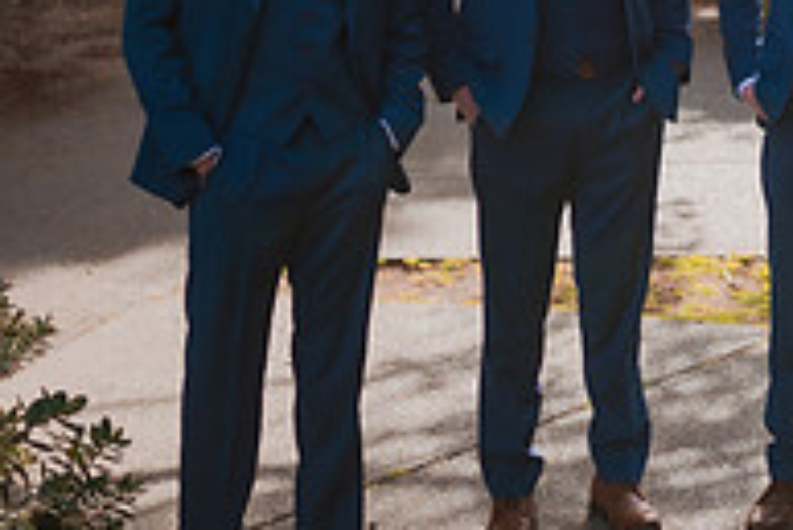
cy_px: -82
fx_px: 2315
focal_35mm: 105
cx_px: 826
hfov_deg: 18.8
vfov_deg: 12.8
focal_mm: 35
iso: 320
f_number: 1.4
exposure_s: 1/6400
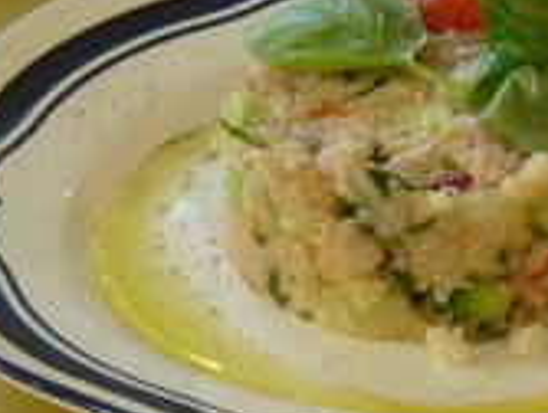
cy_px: 139
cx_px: 489
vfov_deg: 3.6
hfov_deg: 4.7
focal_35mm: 419
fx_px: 6647
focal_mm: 34.9
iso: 800
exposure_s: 1/30
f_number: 3.7
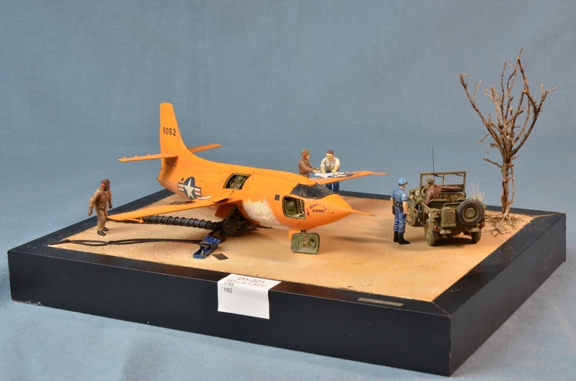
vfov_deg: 18.1
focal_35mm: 75
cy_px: 190
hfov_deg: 27.0
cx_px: 288
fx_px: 1198
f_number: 18
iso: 200
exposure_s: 1/2
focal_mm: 50
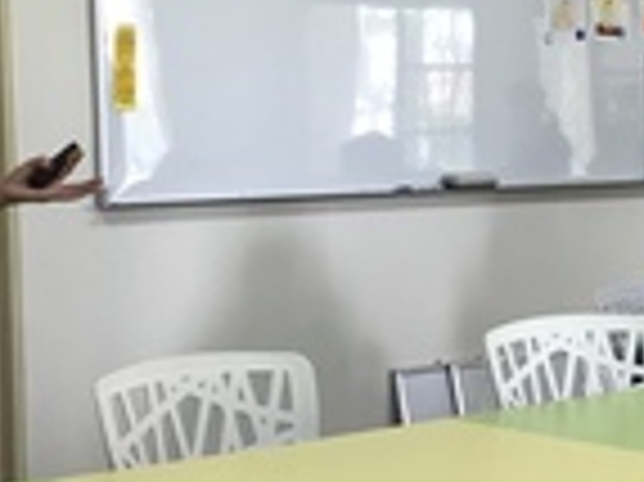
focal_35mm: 87
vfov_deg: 16.9
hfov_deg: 22.4
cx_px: 446
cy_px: 180
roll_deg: +2.4
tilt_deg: -0.2
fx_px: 1617
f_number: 2.4
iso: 50
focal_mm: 3.3
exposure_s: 1/30
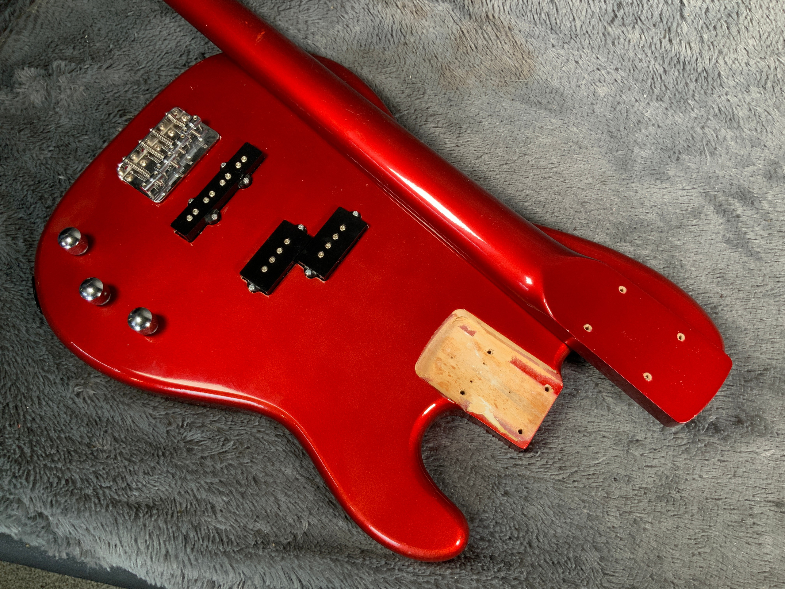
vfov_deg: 48.2
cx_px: 392
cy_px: 294
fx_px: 658
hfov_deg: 61.7
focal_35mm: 29
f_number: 1.8
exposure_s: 1/78
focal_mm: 3
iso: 64
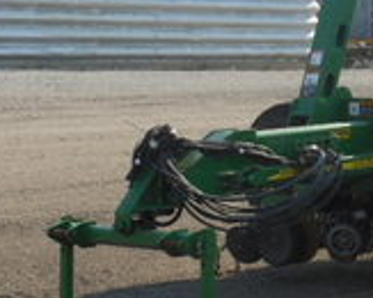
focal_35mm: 147
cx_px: 554
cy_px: 53
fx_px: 1621
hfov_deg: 12.5
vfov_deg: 10.5
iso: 80
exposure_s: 1/320
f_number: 4.6
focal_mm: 8.1
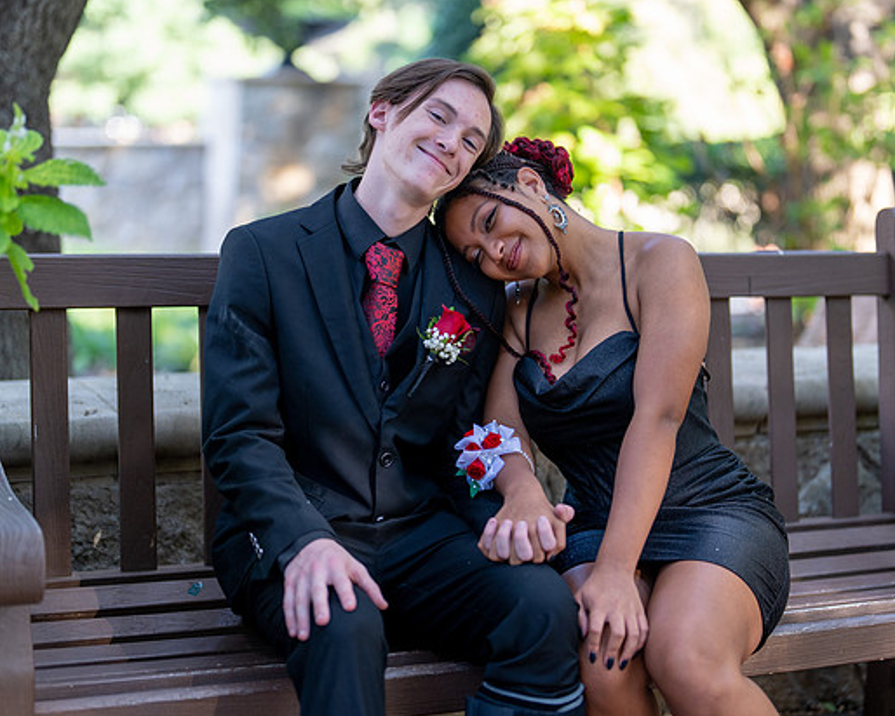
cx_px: 451
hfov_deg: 28.7
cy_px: 313
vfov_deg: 23.1
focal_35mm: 66
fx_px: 1748
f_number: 1.2
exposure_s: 1/400
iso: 200
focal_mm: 50
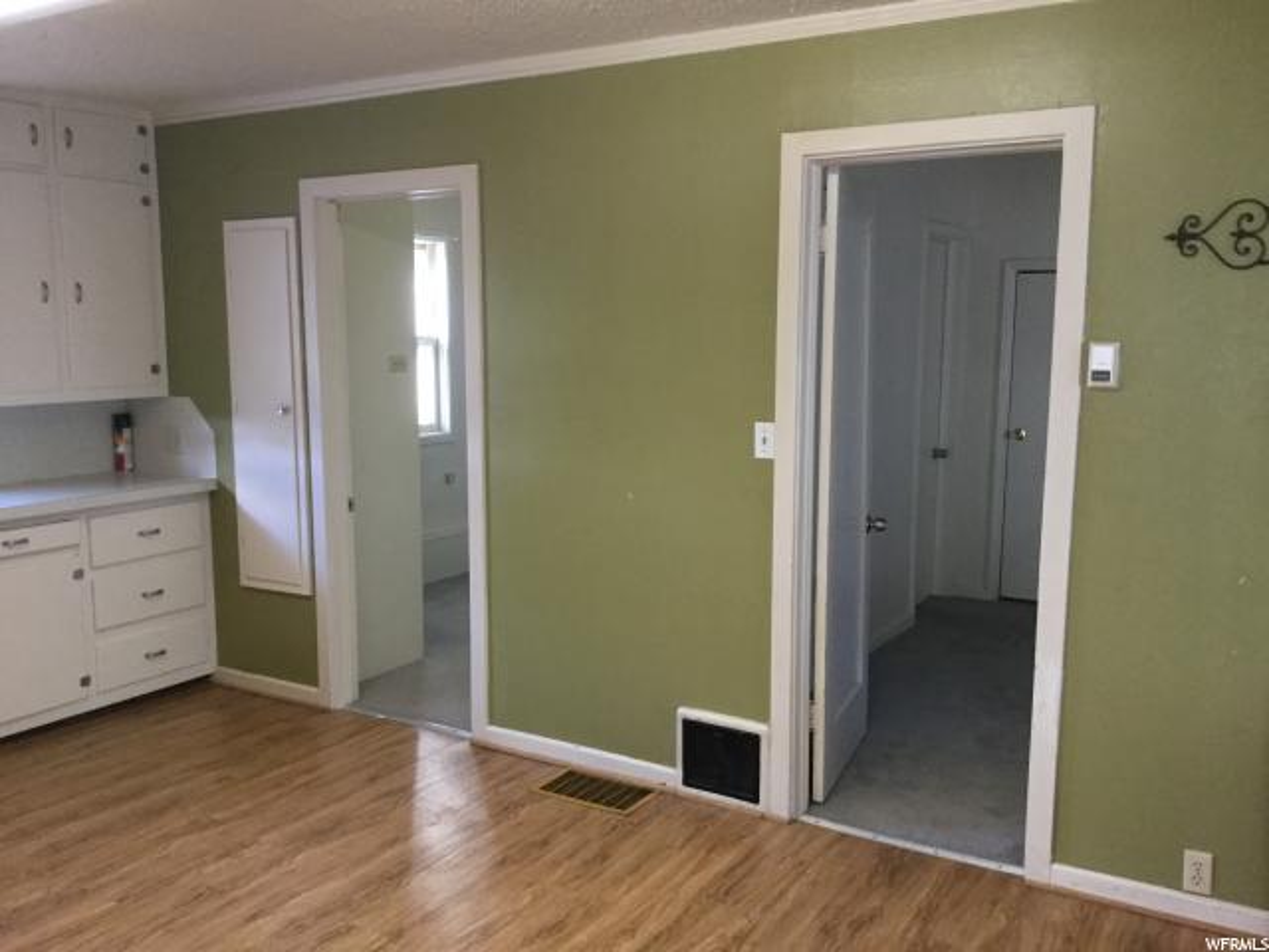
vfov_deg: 45.4
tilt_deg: -7.7
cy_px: 476
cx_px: 634
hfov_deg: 58.4
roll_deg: -2.1
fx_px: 1136
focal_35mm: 31
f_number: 2.4
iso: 125
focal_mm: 3.3
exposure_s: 1/30
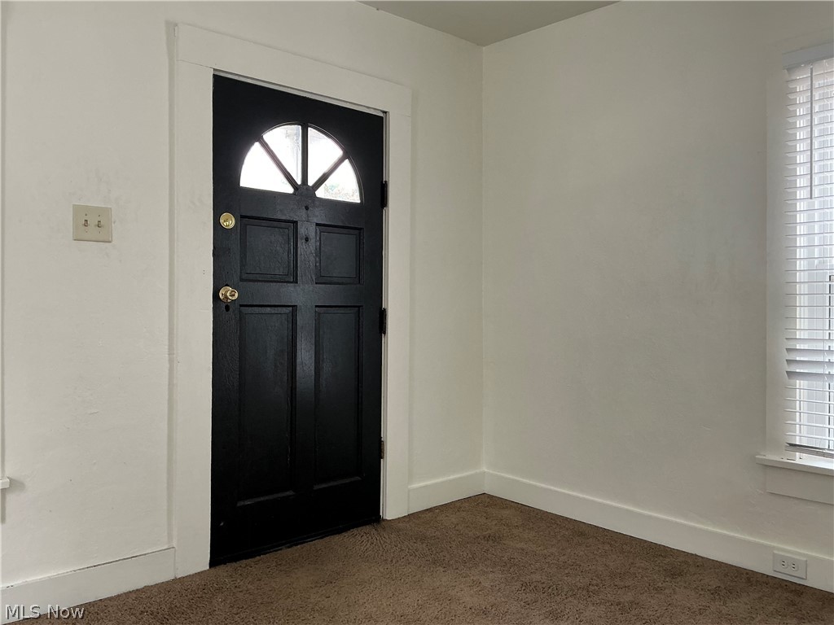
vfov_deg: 49.7
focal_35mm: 28
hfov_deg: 63.4
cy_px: 312
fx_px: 675
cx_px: 417
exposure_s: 1/91
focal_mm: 3
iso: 64
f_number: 1.8
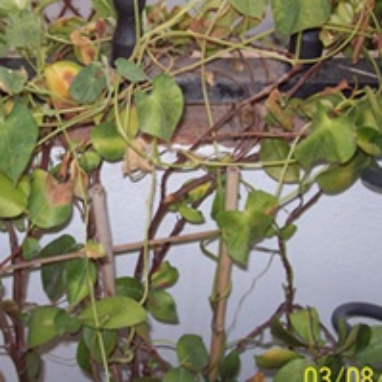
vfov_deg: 26.8
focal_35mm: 64
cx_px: 98
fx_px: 799
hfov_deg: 26.6
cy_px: 159
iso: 80
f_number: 2.7
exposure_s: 1/64
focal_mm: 6
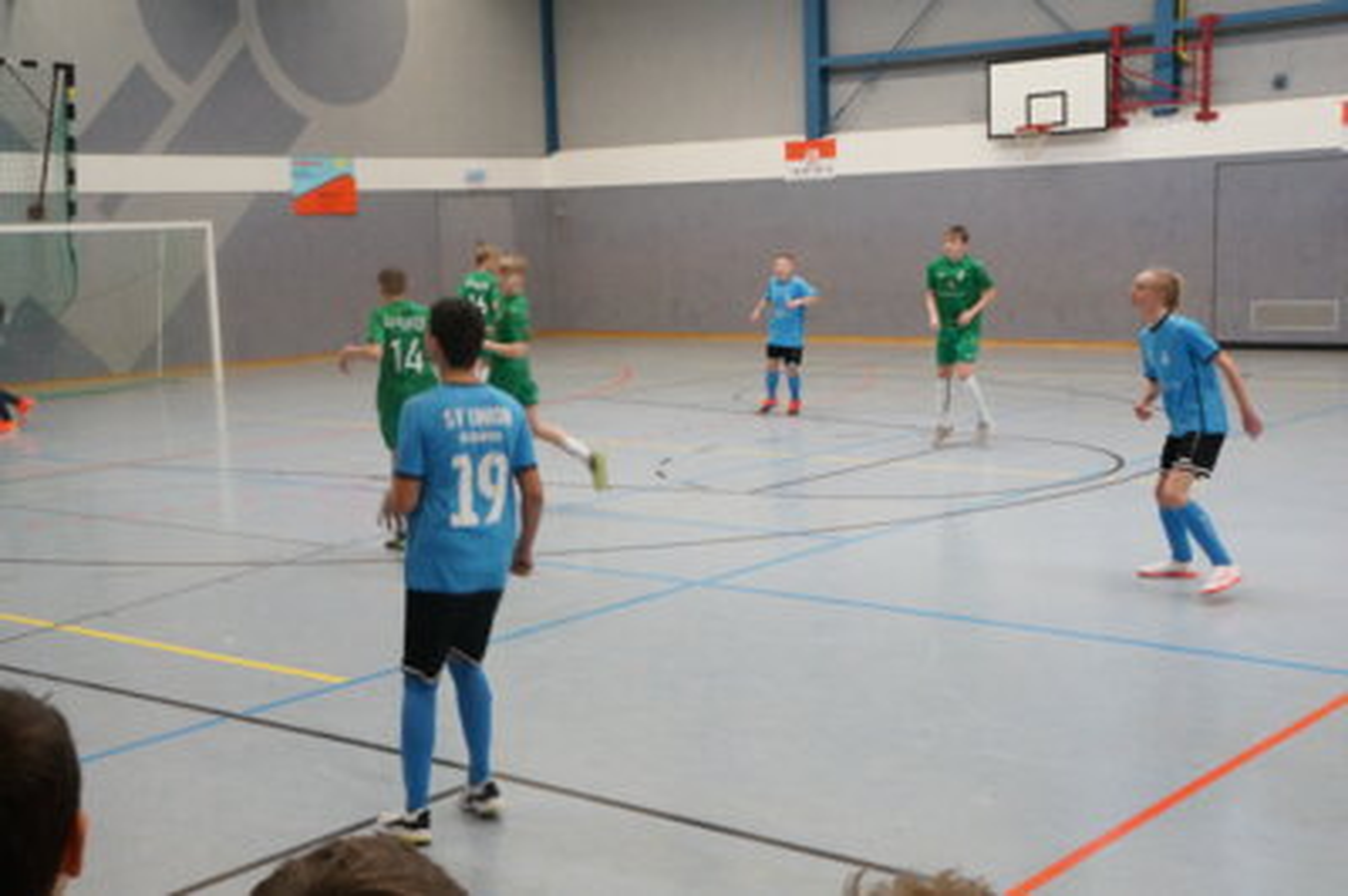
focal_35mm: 48
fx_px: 1796
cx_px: 674
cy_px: 448
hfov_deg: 41.1
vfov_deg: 28.0
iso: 3200
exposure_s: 1/60
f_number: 13
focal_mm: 32
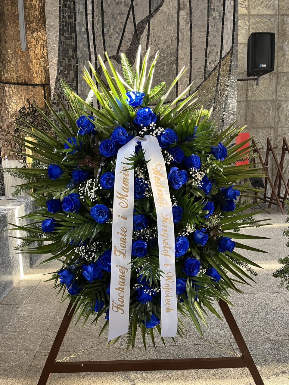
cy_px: 192
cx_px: 144
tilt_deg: -8.9
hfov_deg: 53.1
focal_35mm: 26
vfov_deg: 67.3
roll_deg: +1.4
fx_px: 289
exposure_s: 1/50
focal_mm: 5.1
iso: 200
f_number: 1.6
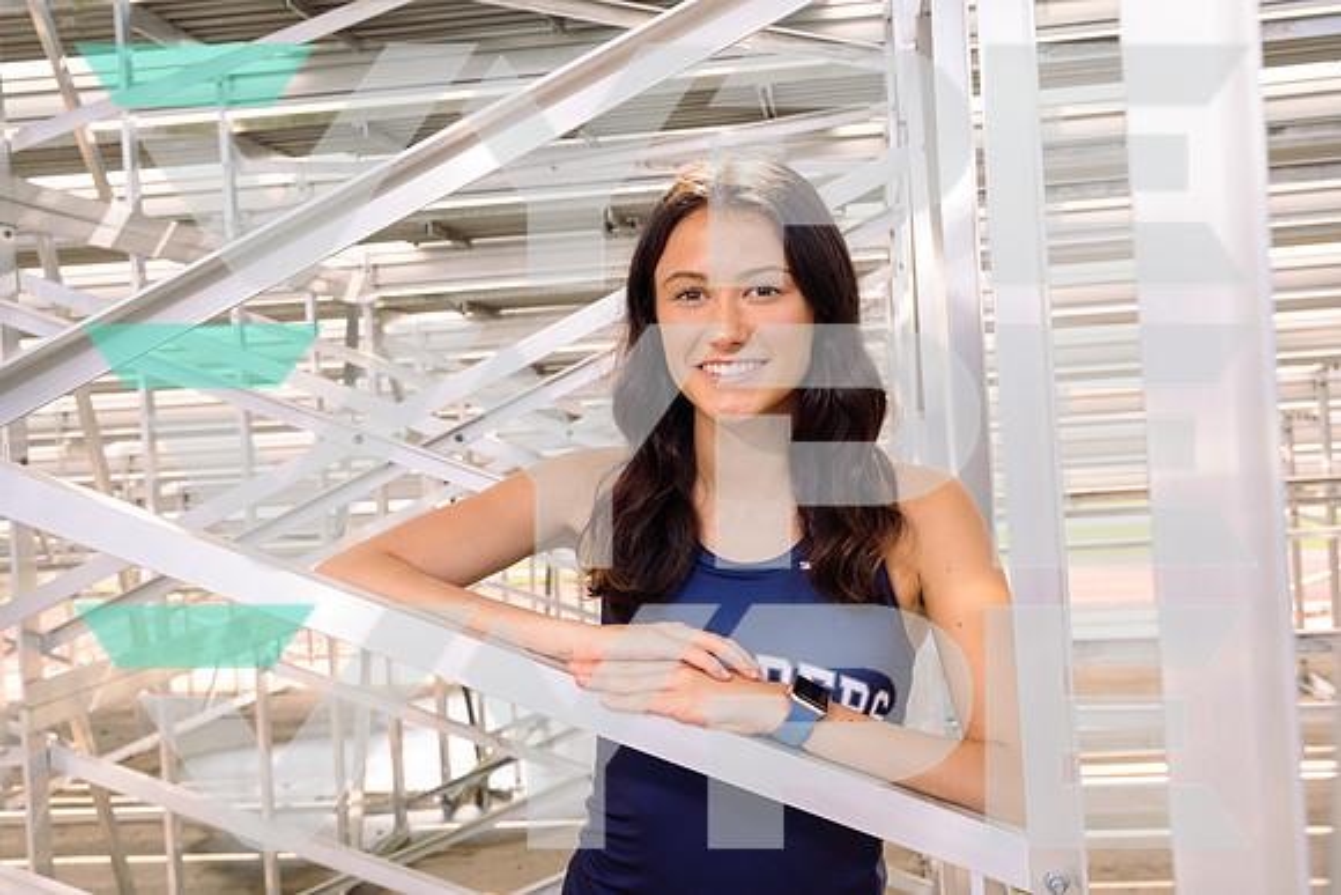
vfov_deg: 30.5
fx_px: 1639
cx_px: 670
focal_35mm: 44
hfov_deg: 44.5
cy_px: 448
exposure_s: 1/250
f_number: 8
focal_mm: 44
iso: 640
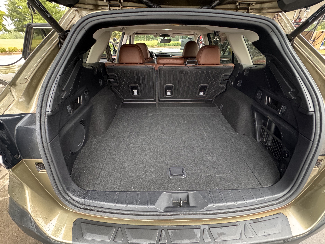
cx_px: 164
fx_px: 141
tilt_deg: -31.1
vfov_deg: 81.7
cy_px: 123
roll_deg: +1.1
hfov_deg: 98.2
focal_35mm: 15
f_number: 2.2
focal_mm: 2.22
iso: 500
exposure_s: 1/60
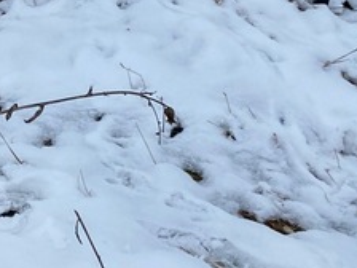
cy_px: -61
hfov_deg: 17.6
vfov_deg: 15.3
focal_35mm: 93
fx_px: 959
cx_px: -257
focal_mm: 4.25
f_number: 1.8
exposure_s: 1/588
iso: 32
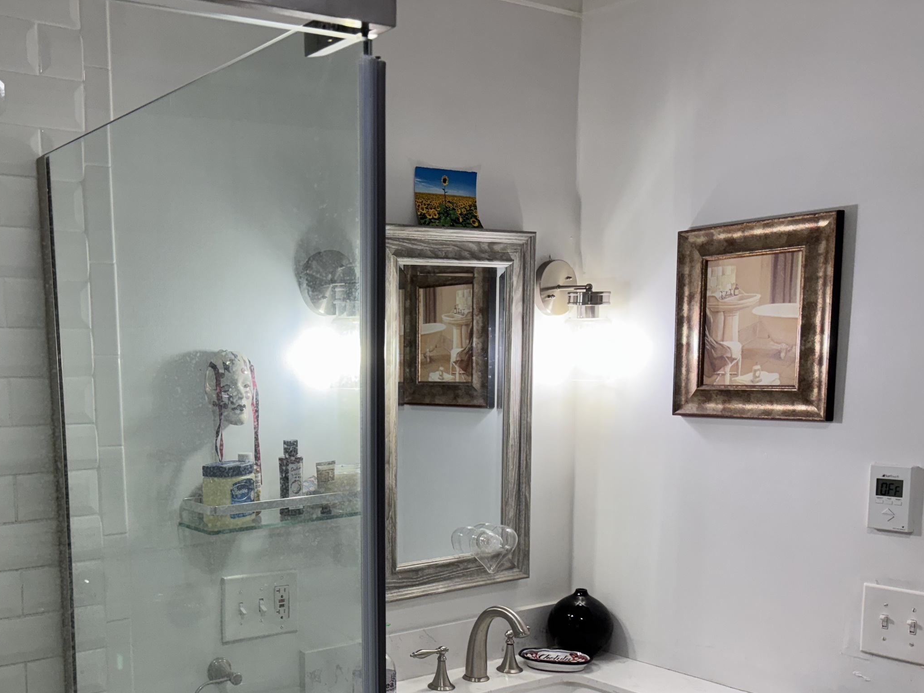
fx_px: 1041
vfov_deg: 36.0
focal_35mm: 39
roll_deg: +1.6
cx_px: 240
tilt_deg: -8.6
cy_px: 513
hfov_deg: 46.3
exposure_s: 1/120
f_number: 1.6
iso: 100
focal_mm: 5.96
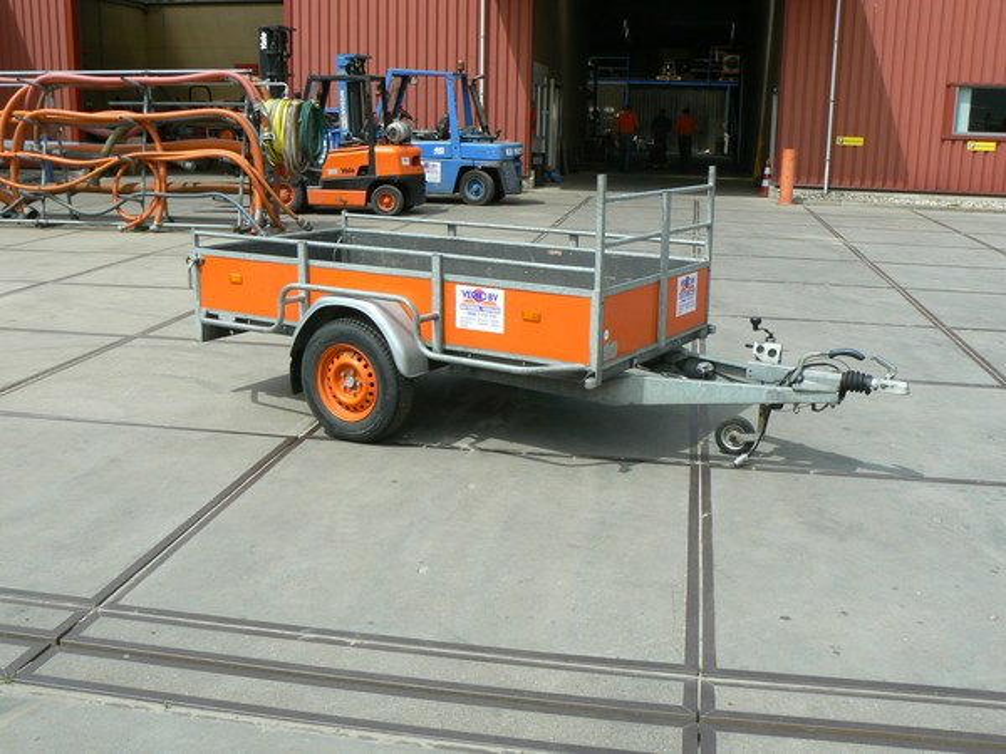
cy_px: 377
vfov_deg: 39.7
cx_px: 503
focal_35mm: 36
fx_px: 1046
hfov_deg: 51.4
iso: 80
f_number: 6.3
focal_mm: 6
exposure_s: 1/400
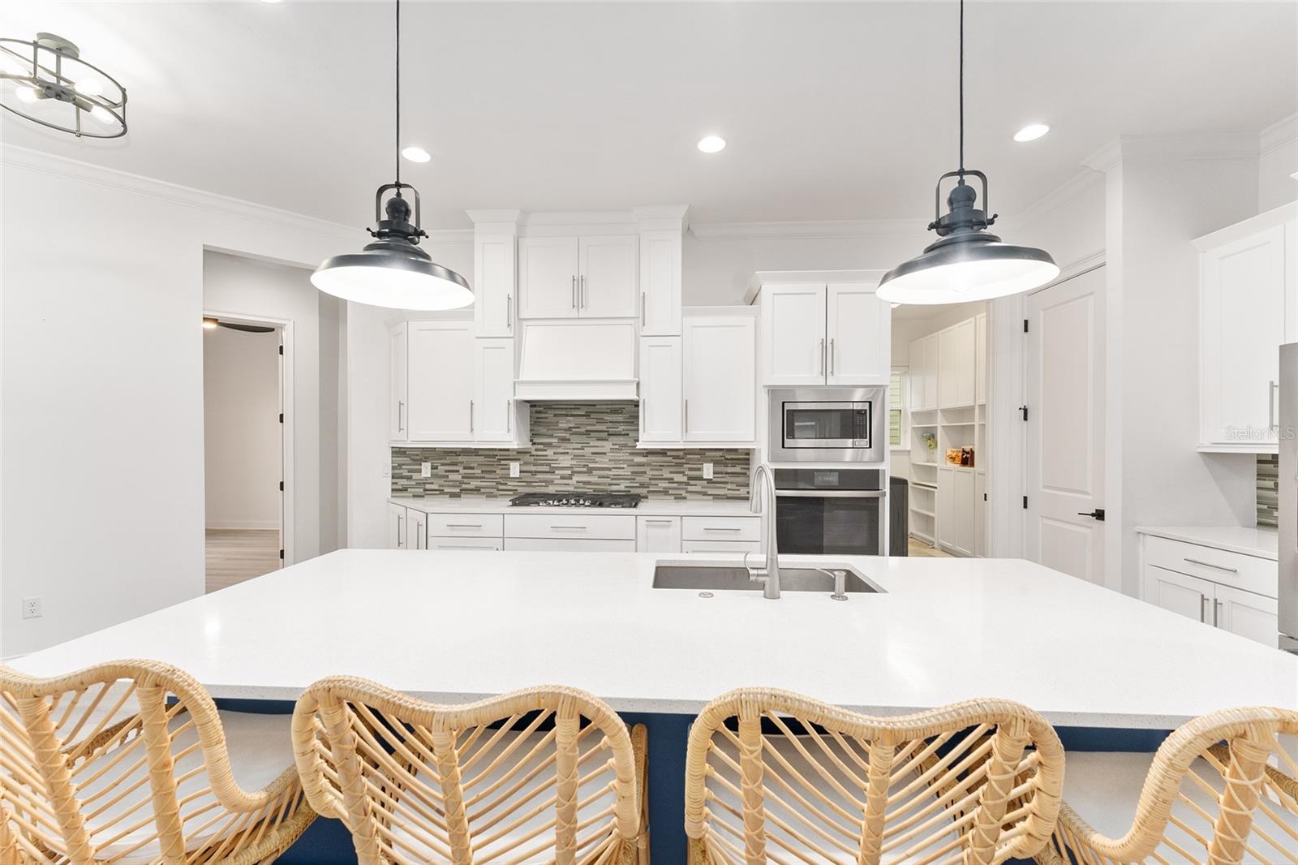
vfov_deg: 81.2
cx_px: 649
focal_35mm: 14
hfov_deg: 104.3
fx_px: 505
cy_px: 432
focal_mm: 14
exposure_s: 1/30
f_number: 7.1
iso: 1250
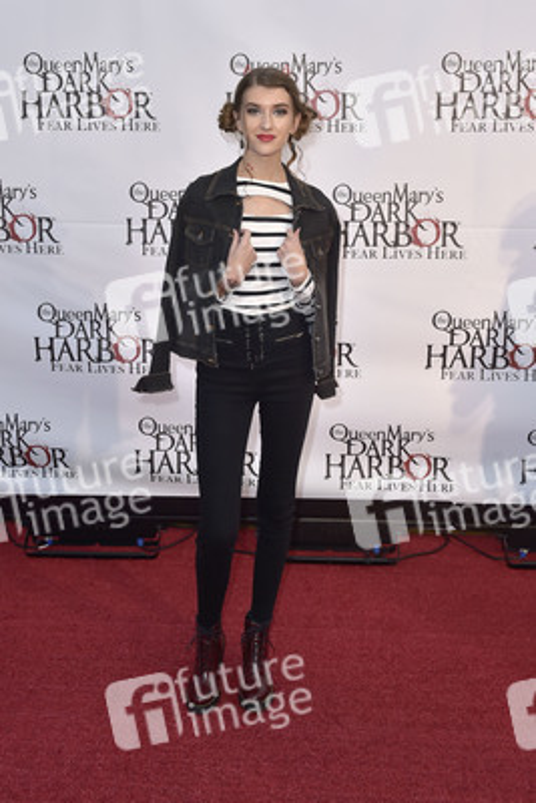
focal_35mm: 36
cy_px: 402
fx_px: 803
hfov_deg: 36.9
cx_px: 268
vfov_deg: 53.1
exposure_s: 1/250
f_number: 5.6
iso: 250
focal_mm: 36
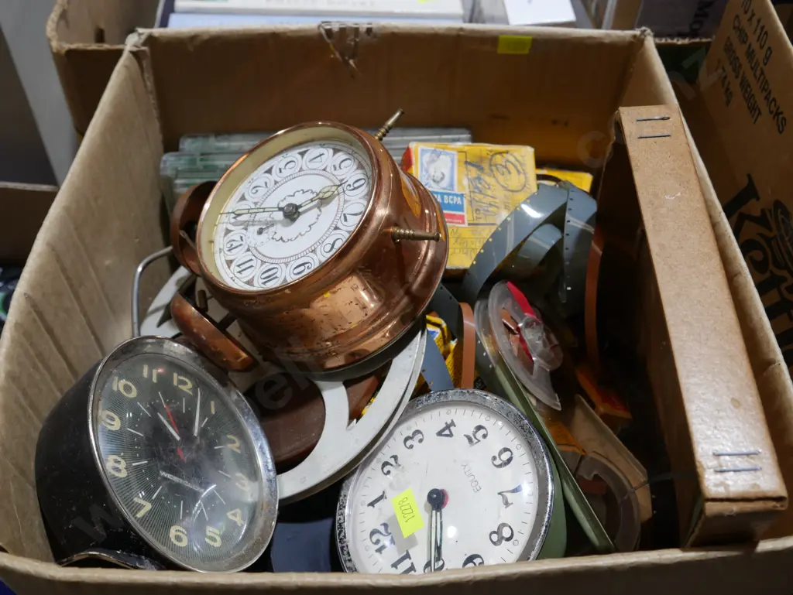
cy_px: 298
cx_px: 396
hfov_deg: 53.9
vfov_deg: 41.8
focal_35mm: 34
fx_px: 779
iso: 320
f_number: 5
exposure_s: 1/60
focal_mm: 17
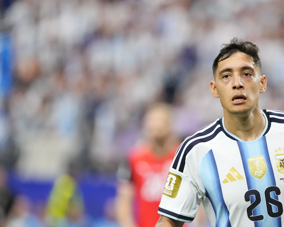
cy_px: 131
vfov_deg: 2.8
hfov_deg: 3.5
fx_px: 4615
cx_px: 233
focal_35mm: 549
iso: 3200
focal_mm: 300
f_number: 2.8
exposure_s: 1/2000
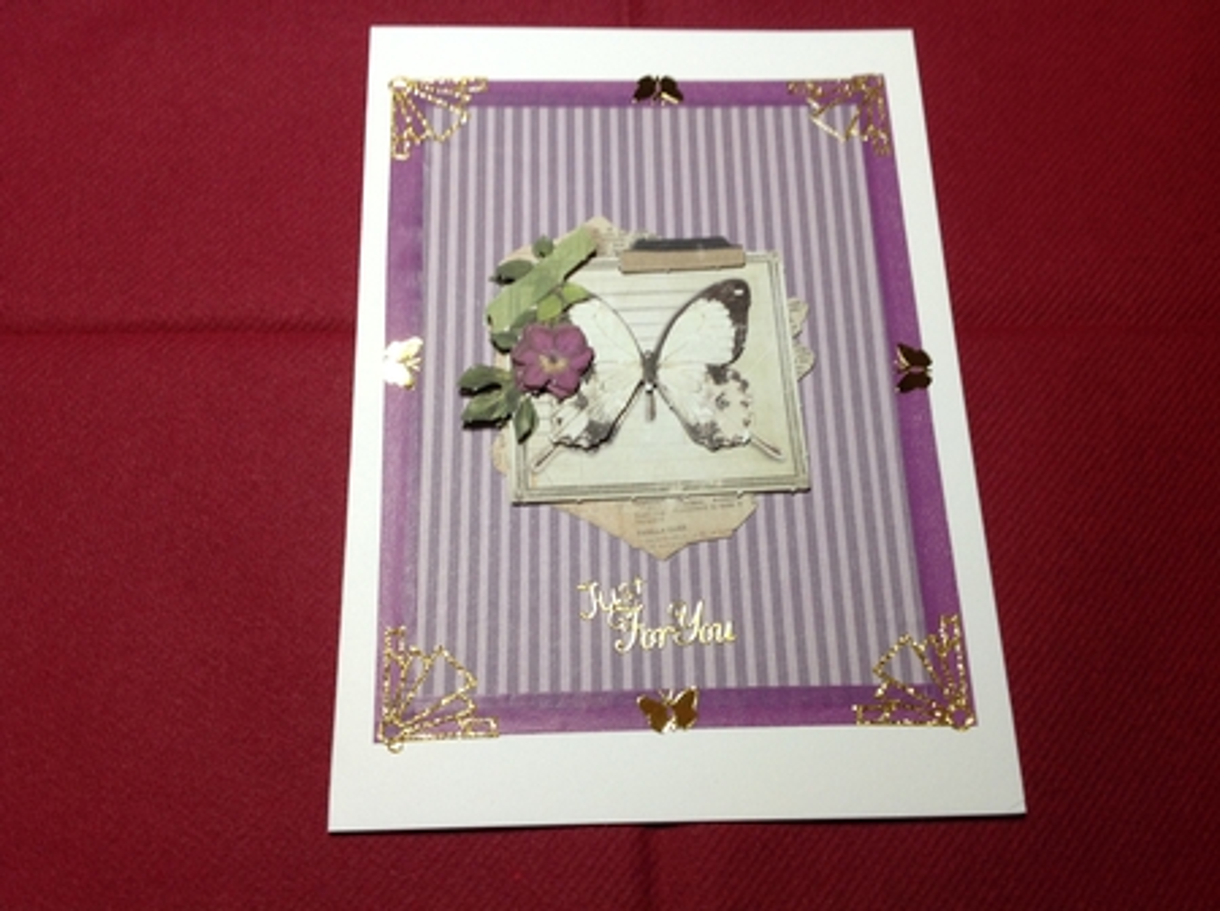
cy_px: 456
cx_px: 610
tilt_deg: -68.3
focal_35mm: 35
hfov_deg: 52.7
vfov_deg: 40.6
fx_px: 1232
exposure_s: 1/17
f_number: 2.4
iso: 50
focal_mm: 4.28
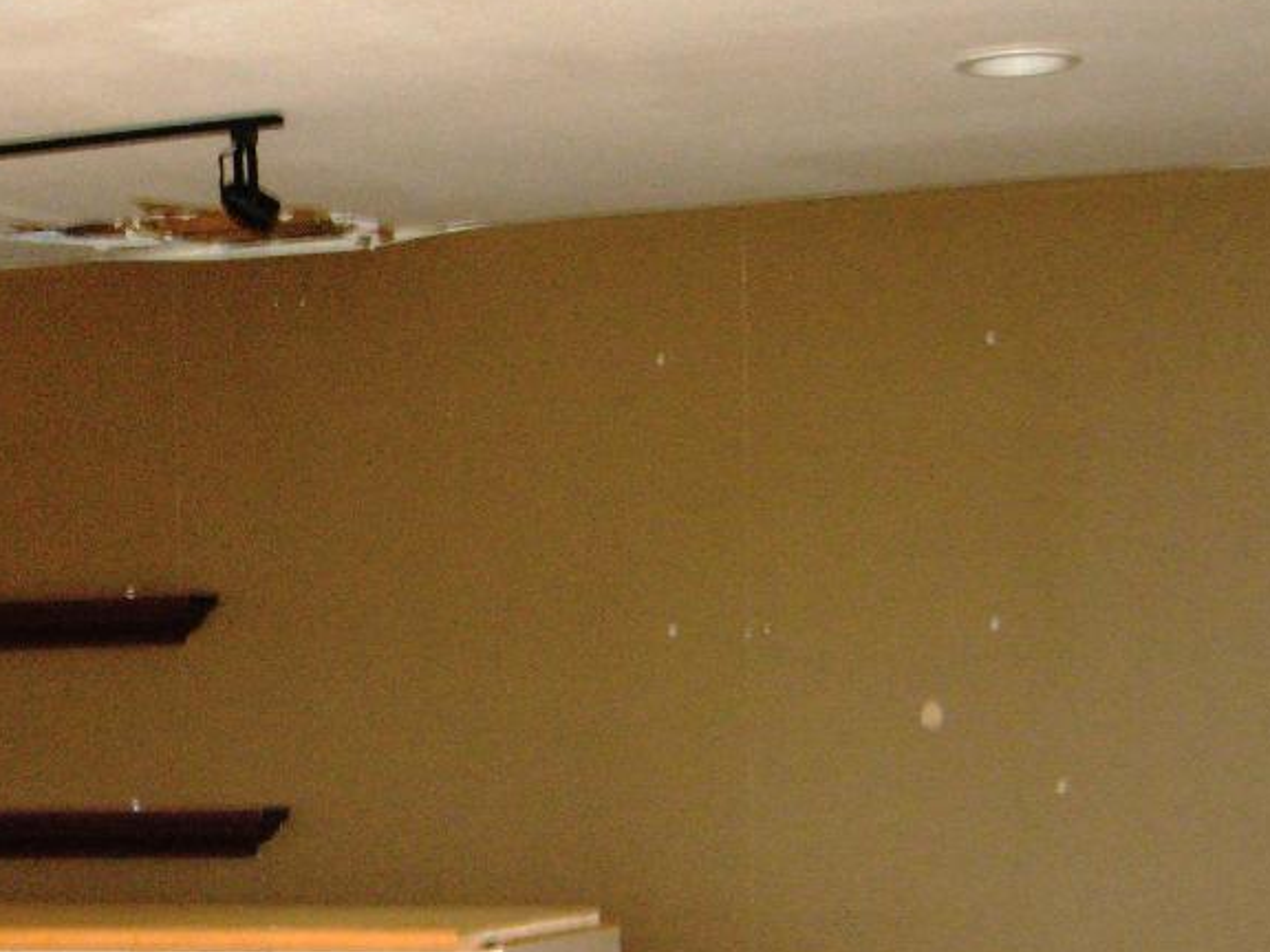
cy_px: 879
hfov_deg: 21.3
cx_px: 119
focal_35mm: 90
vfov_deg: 16.2
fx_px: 3302
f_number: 2.7
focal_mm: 7.5
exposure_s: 1/128
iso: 200
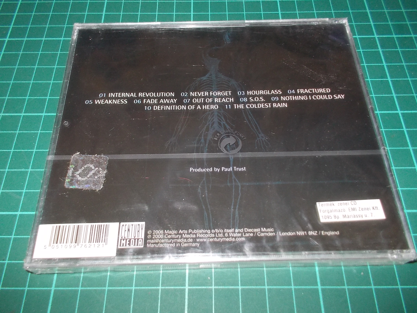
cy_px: 156
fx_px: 349
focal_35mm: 29
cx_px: 208
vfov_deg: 48.2
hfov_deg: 61.7
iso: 200
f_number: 3.3
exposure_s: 1/30
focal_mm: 4.1
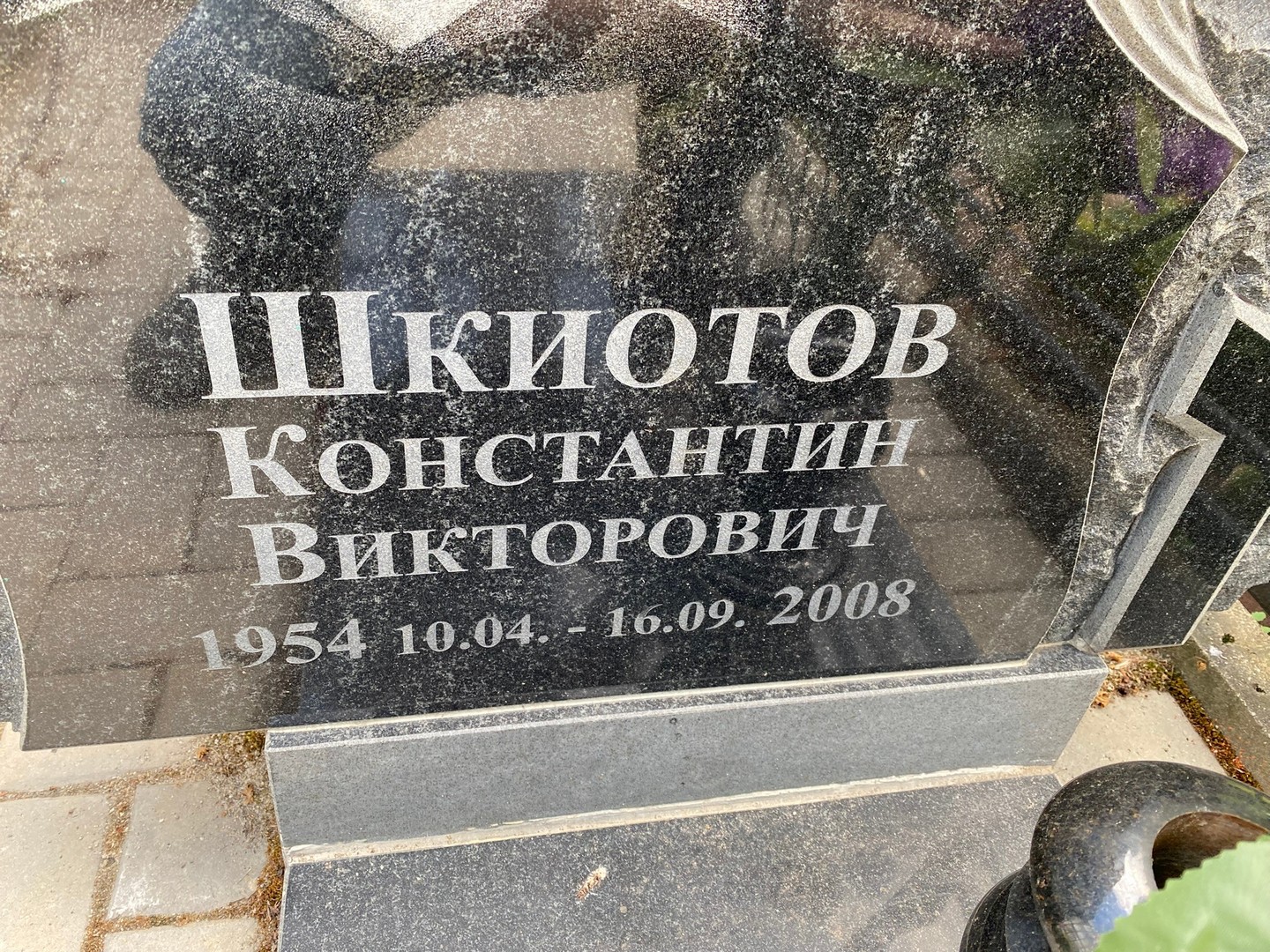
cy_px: 476
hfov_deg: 67.3
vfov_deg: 53.1
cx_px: 635
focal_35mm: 26
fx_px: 954
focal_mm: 4.25
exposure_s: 1/121
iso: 80
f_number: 1.8
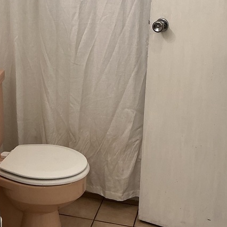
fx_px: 482
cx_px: 84
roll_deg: -0.7
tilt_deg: -16.8
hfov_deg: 26.4
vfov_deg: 26.3
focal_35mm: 65
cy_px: 77
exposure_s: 1/60
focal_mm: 3
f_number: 1.8
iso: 50
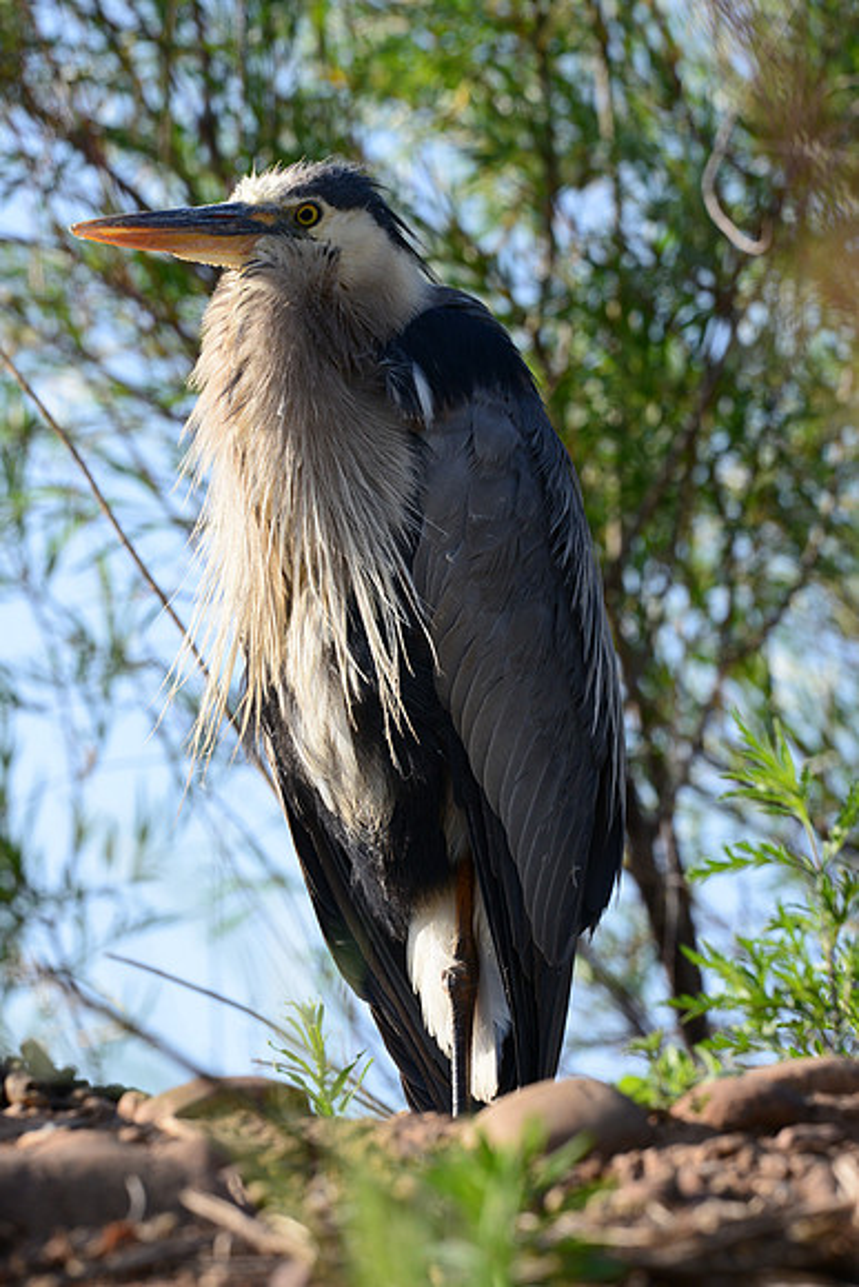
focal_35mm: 370
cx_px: 430
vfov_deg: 5.6
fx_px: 13234
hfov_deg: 3.7
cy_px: 644
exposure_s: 1/500
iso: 800
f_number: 11
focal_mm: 370
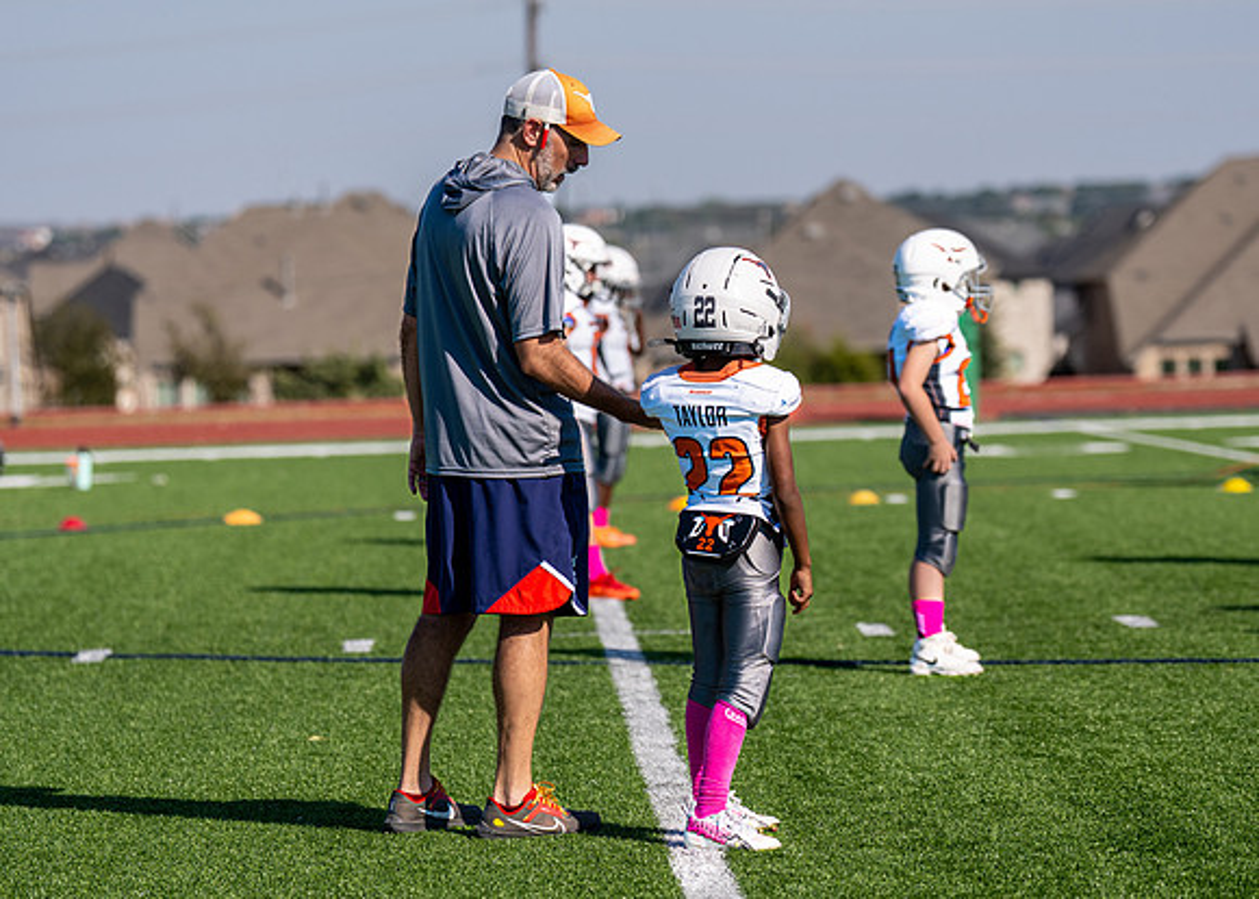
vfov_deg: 8.3
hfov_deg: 11.6
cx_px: 681
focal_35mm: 173
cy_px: 462
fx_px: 6186
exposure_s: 1/2500
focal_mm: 116
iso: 100
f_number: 2.8
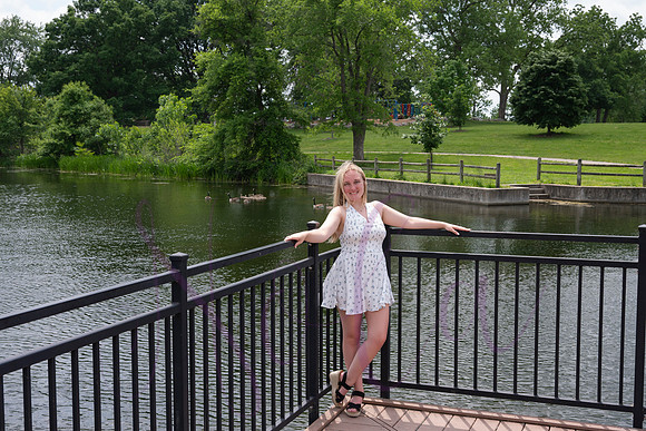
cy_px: 209
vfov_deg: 29.5
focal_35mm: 46
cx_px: 323
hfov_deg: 43.0
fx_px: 820
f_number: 9
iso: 400
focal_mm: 43
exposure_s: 1/400
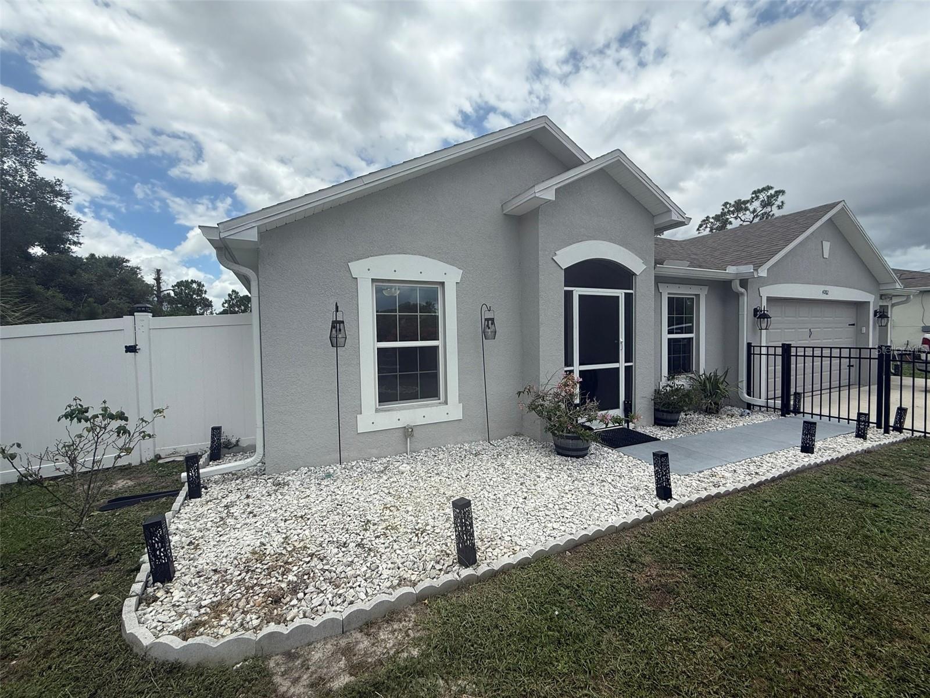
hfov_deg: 102.1
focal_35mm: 14
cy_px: 349
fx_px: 376
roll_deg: +0.6
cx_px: 465
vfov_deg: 85.7
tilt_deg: -2.0
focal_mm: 2.22
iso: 50
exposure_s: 1/2024
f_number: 2.2
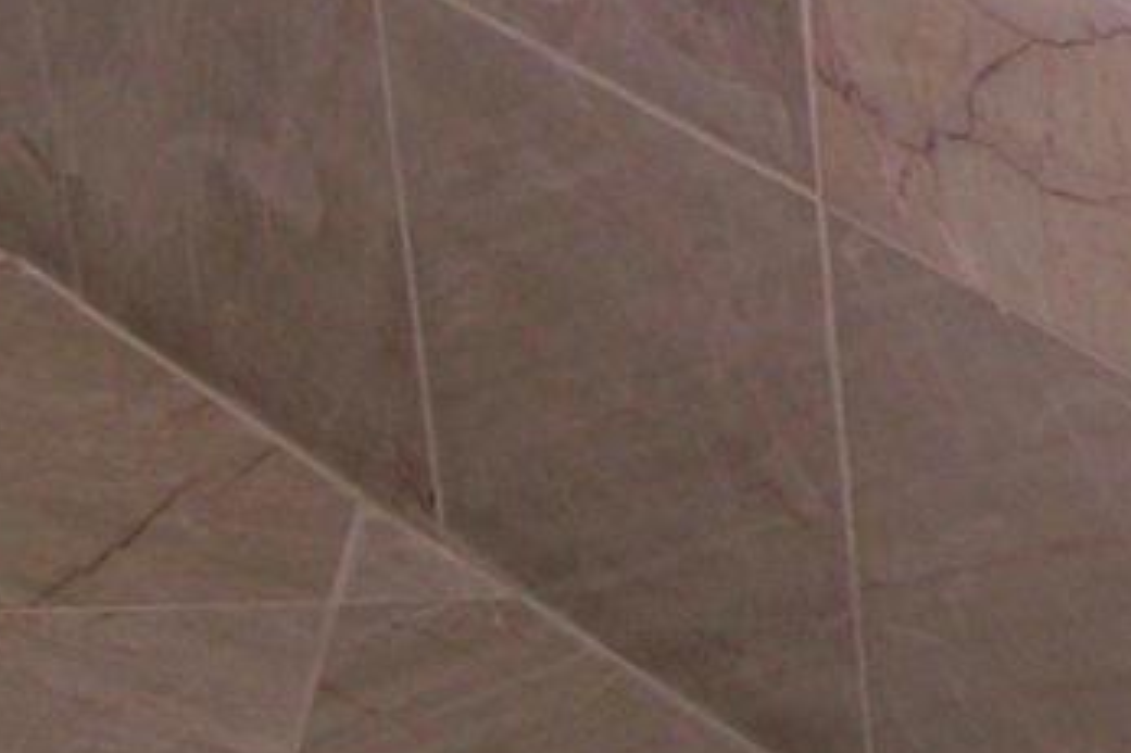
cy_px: -557
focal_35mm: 165
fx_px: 5181
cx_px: 1512
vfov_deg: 8.1
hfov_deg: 12.1
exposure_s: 1/60
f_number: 2.9
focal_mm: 7.1
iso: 160
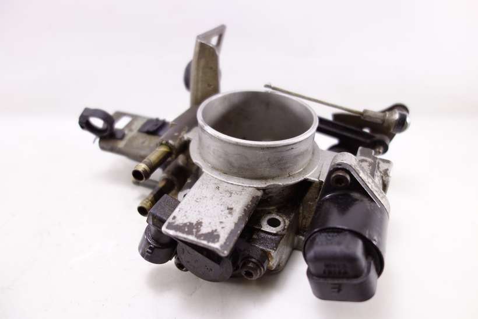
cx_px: 239
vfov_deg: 46.4
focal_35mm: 28
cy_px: 160
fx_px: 372
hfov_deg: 65.5
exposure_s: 1/80
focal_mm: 10.4
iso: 125
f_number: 1.8
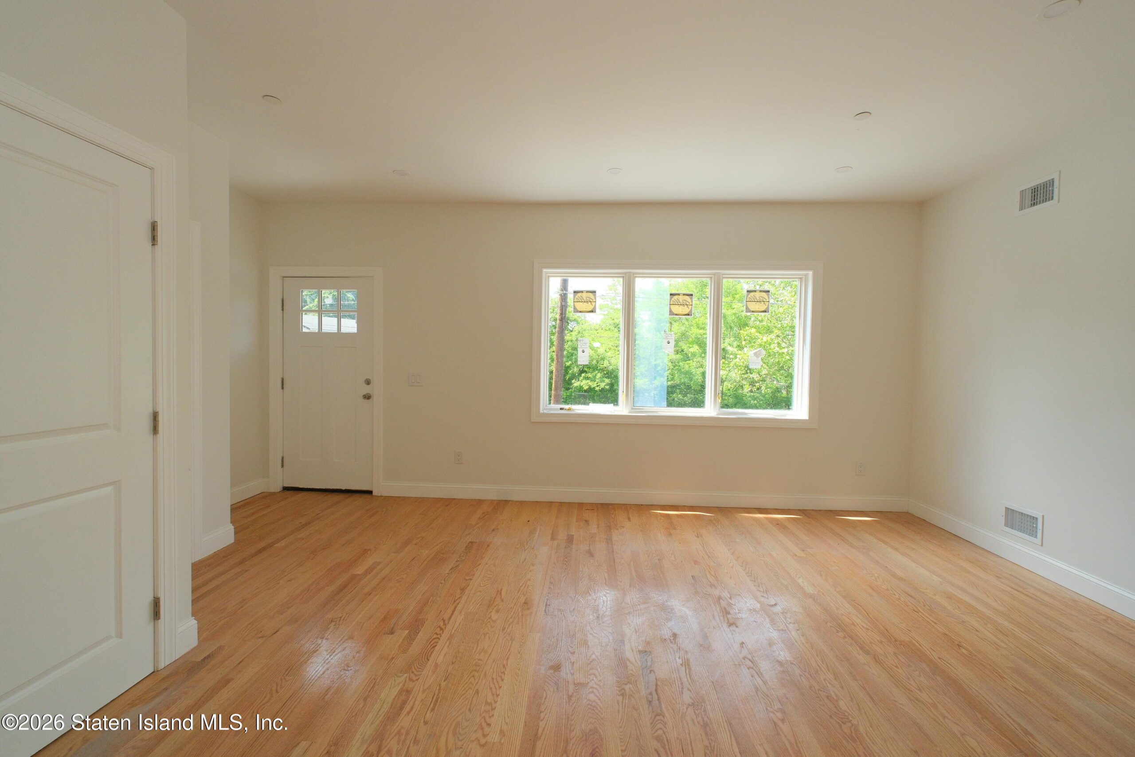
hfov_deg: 100.4
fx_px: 473
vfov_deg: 77.3
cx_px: 568
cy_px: 378
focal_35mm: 15
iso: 1000
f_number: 7.1
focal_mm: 10
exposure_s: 1/160
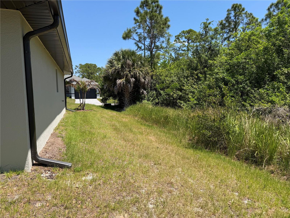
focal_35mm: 24
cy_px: 109
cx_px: 145
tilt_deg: -6.4
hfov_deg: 71.6
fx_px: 201
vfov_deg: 56.8
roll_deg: +1.3
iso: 80
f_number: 1.78
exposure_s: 1/3584
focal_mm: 6.76
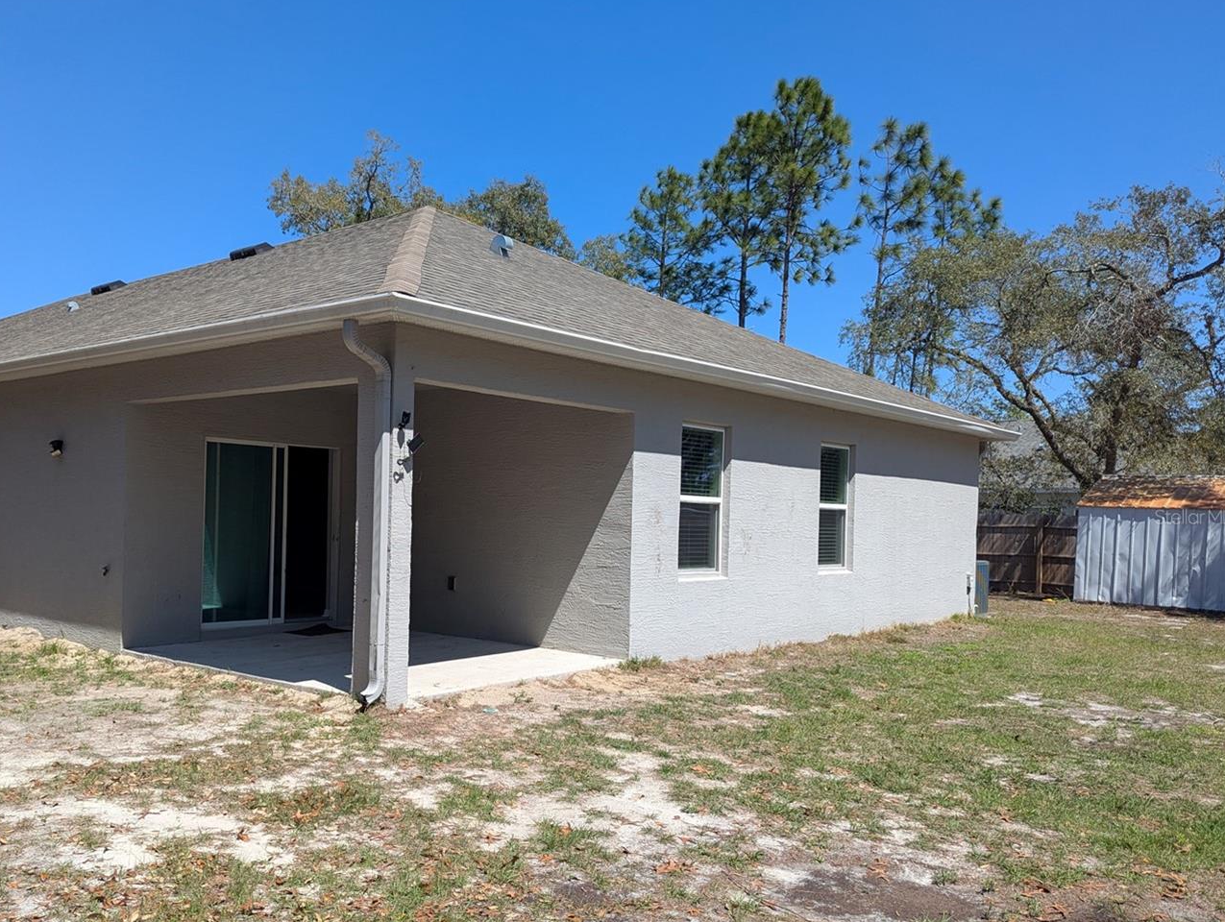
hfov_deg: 59.3
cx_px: 479
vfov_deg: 46.8
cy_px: 517
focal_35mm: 30
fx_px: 1063
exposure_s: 1/2096
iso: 44
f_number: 1.85
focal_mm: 6.81
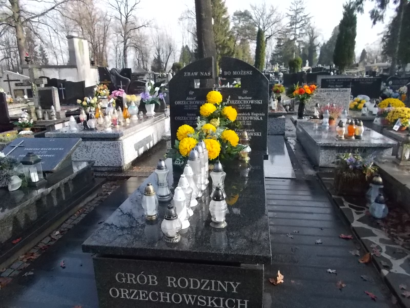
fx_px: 308
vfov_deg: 53.1
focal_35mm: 26
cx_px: 205
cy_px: 154
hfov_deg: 67.3
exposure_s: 1/200
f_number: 8
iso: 400
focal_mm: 4.6
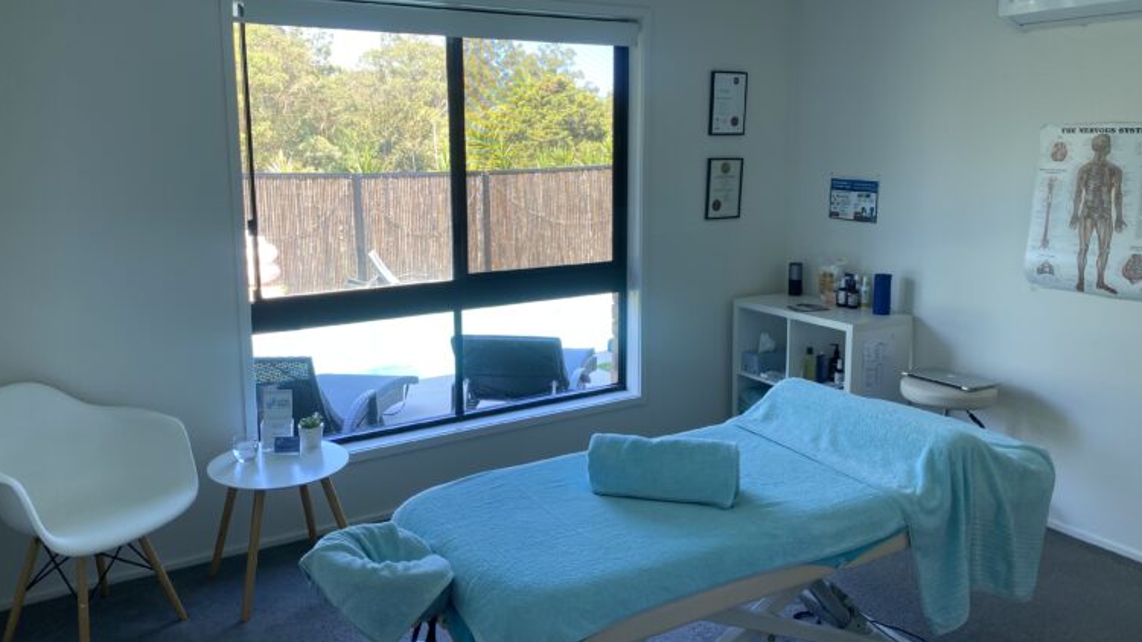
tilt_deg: -8.3
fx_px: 878
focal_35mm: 29
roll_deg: -0.4
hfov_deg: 66.1
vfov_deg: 40.1
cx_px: 565
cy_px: 280
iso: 50
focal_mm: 4.25
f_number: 1.8
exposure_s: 1/122
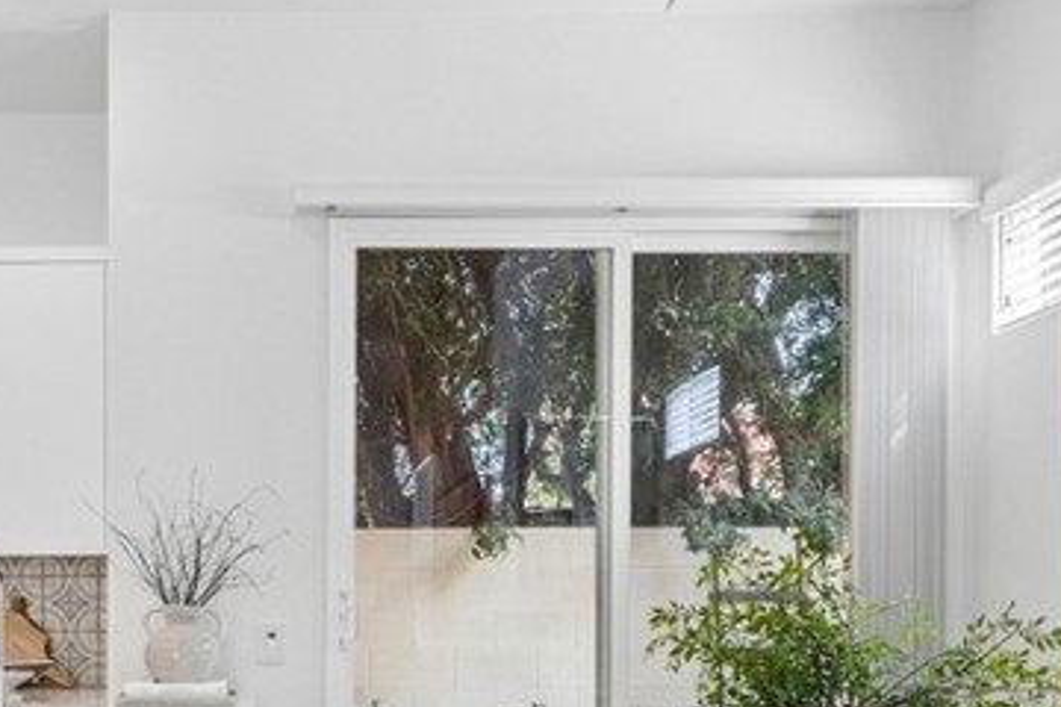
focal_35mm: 37
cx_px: 239
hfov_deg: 49.4
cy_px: 638
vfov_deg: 34.0
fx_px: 1090
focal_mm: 13
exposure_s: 1/100
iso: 400
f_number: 8
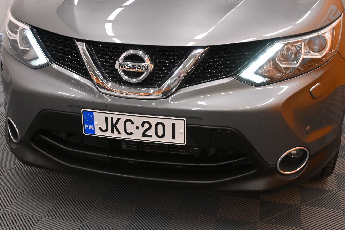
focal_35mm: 46
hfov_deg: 43.0
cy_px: 115
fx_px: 438
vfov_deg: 29.4
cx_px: 172
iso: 1250
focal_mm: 30.5
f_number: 6.3
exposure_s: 1/100
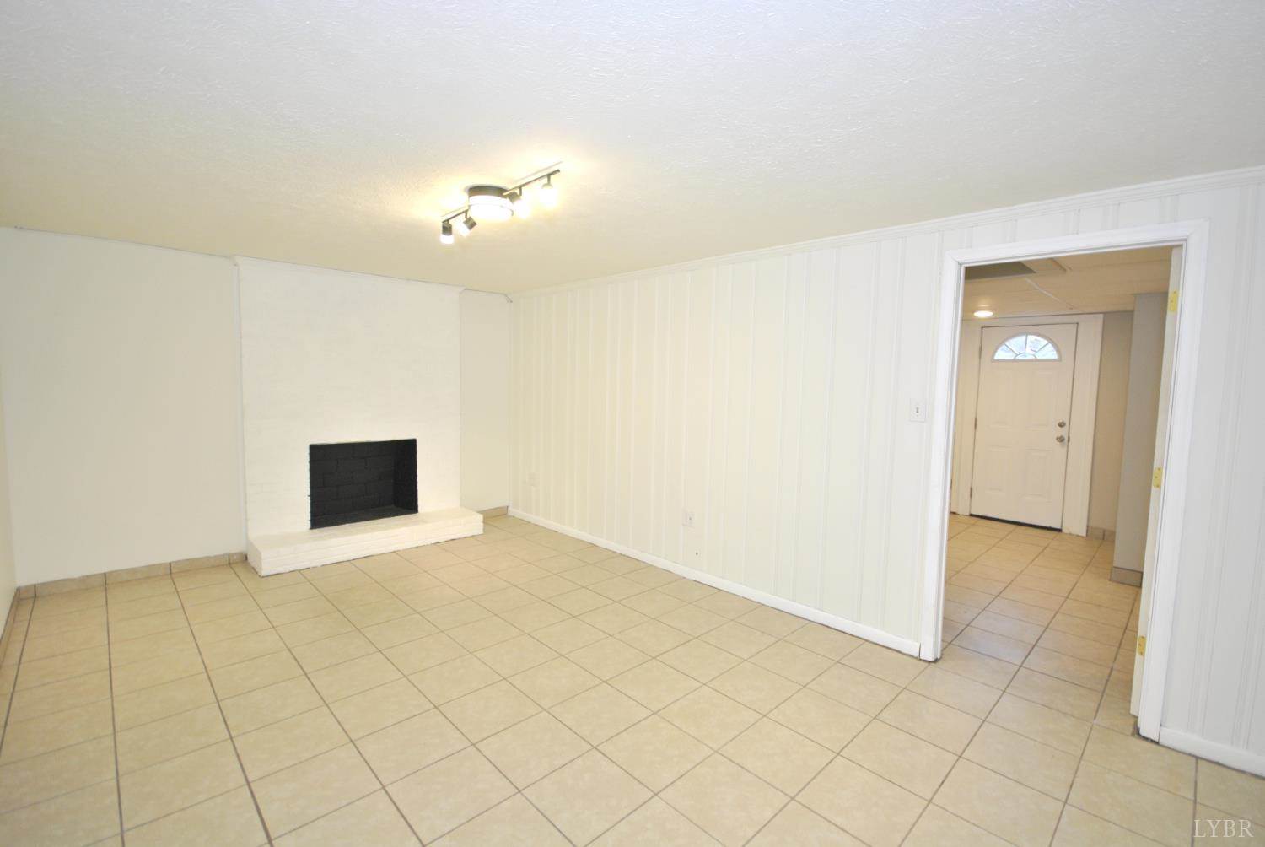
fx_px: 528
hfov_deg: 100.3
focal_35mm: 15
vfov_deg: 77.5
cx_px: 632
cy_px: 424
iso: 320
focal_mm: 10
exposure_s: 1/30
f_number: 4
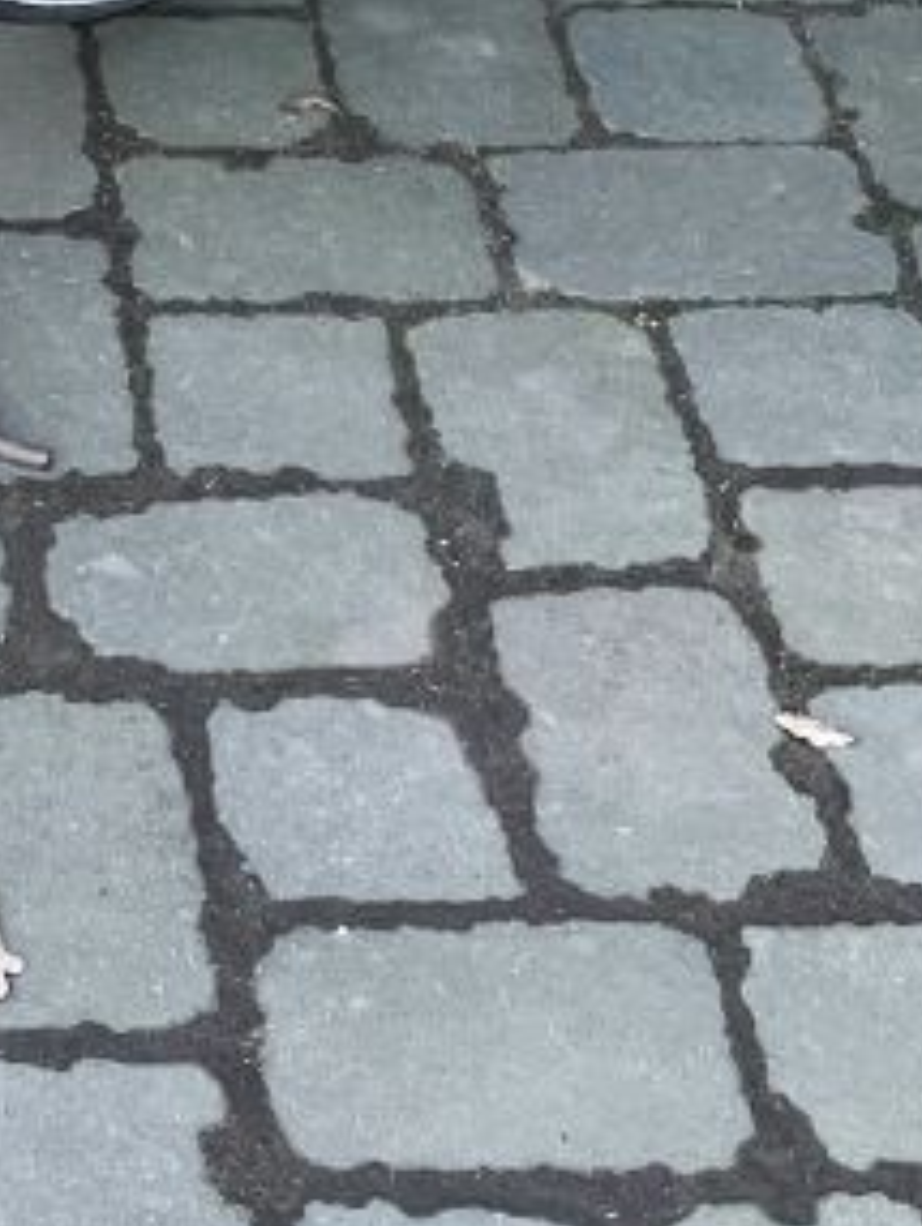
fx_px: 3865
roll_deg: -0.4
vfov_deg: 17.0
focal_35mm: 109
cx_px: -279
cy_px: -352
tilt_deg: -27.8
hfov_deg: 13.1
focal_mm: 4.2
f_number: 1.6
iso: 100
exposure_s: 1/121
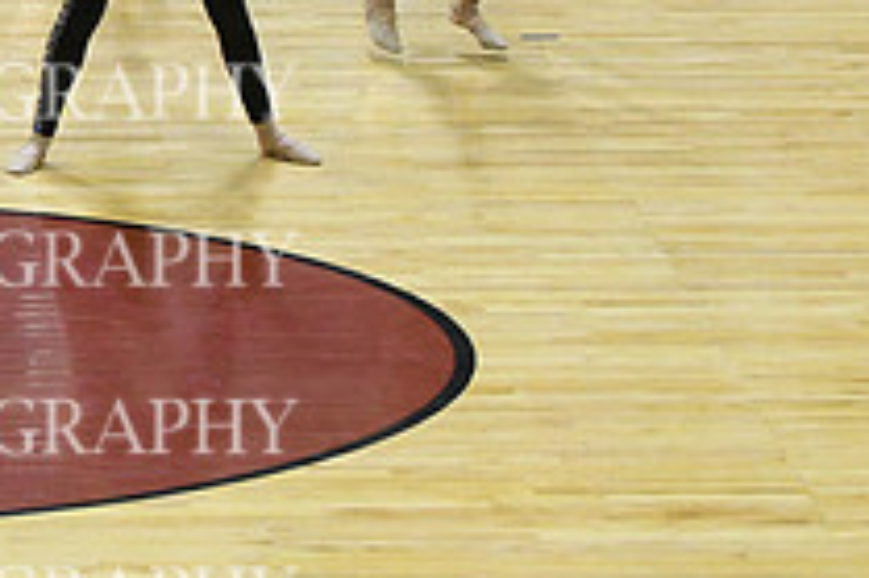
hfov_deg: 7.0
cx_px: -304
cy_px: -160
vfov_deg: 4.7
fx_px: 7043
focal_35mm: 292
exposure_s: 1/400
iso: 5000
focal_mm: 70
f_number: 4
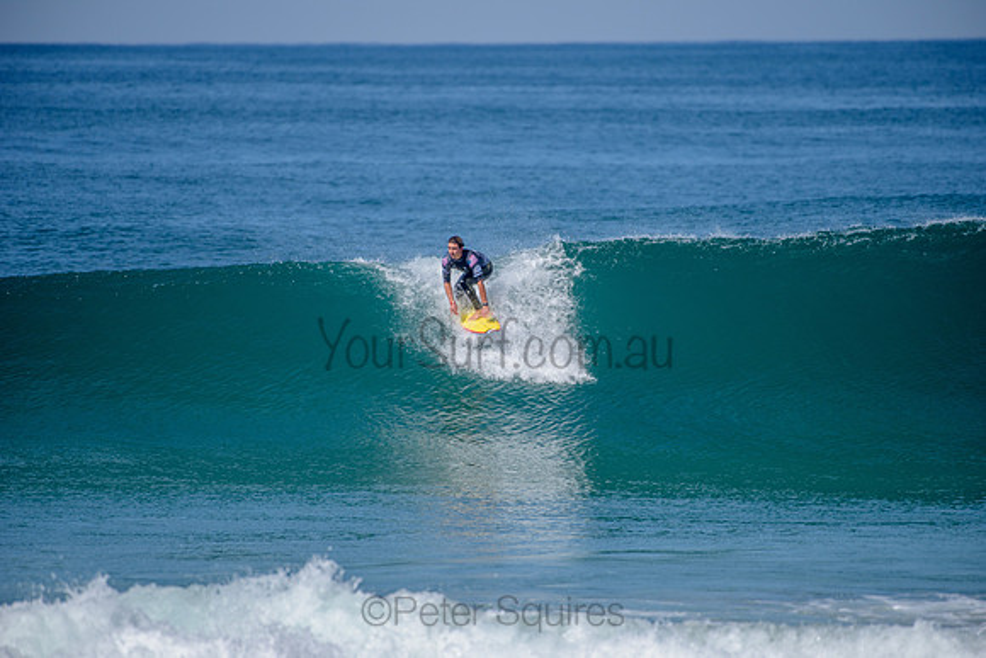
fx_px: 13697
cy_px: 329
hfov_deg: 4.1
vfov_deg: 2.8
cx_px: 493
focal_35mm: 500
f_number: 5.6
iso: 160
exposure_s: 1/2000
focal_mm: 500
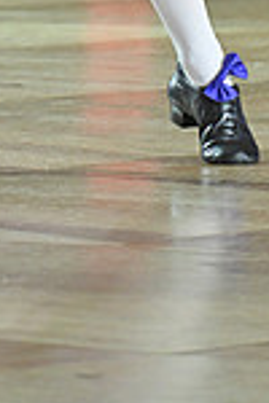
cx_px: -125
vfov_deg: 2.9
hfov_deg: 1.9
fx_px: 8025
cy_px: -344
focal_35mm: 716
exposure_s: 1/250
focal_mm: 185
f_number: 4
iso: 2000
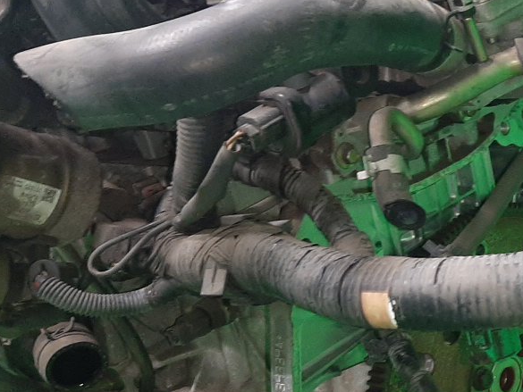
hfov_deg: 26.8
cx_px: 626
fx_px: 967
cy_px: 236
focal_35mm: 64
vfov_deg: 22.9
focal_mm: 3.93
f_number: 1.7
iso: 194
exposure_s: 1/33
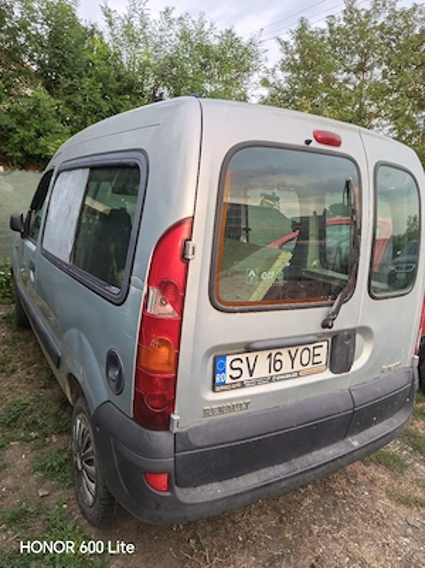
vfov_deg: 71.6
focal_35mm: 24
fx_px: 394
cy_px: 284
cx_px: 212
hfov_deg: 56.7
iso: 655
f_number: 1.75
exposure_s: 1/100
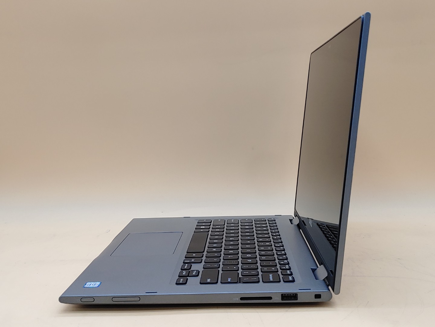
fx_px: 553
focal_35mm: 44
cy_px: 164
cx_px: 218
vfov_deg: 32.9
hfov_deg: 42.9
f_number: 1.8
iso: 50
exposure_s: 1/122
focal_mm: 4.36
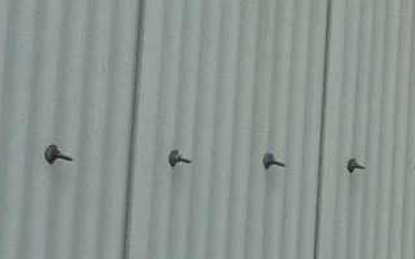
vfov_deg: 7.6
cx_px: 1015
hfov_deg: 10.5
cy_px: -43
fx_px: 1934
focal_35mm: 171
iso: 80
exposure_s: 1/320
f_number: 4
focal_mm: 4.1
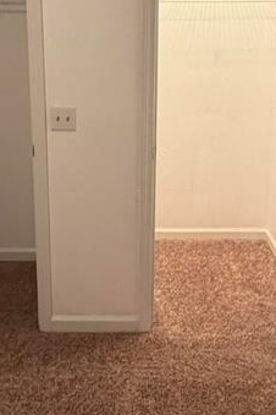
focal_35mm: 44
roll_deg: +0.6
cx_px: 144
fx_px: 506
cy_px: 107
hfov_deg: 30.5
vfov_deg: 43.2
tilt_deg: -11.2
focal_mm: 2.22
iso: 400
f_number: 2.2
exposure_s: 1/60
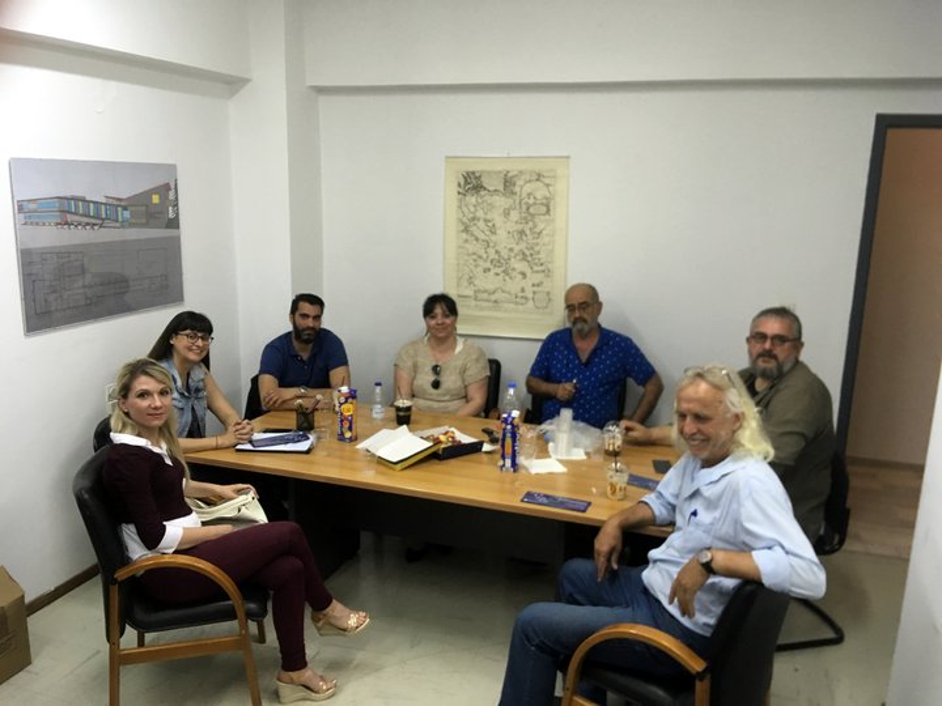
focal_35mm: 29
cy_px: 353
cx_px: 471
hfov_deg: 61.7
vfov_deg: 48.2
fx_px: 789
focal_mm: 4.15
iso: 125
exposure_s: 1/33
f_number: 2.2
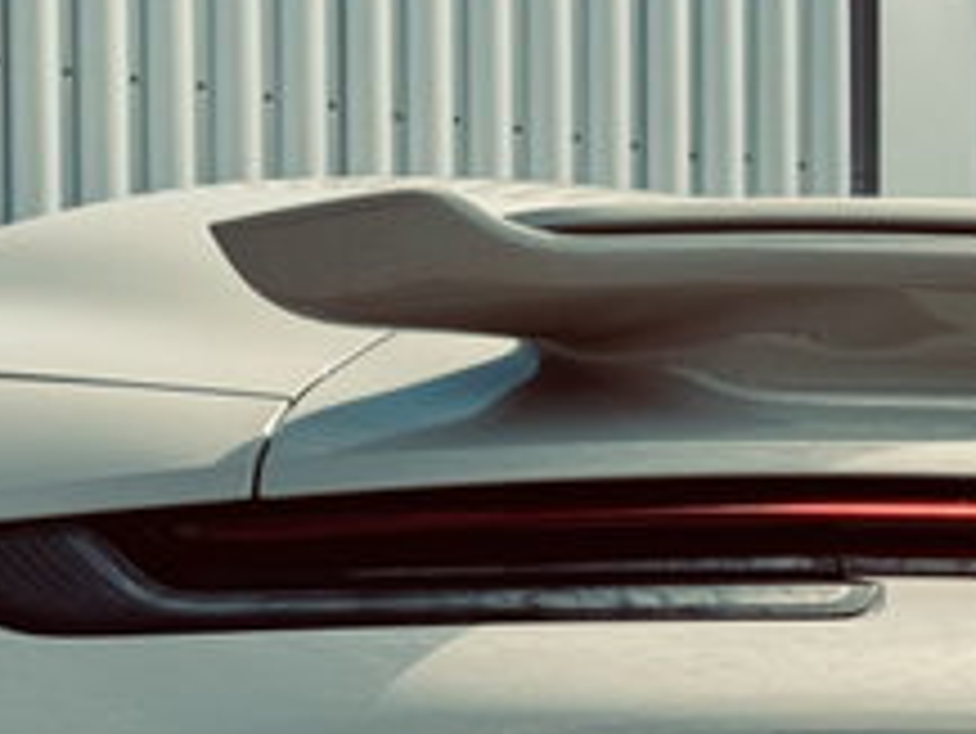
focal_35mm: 170
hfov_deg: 11.6
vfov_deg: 8.6
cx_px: 612
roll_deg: +0.4
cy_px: 910
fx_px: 4796
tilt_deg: -0.4
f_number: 1.78
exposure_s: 1/3425
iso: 64
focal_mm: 6.76
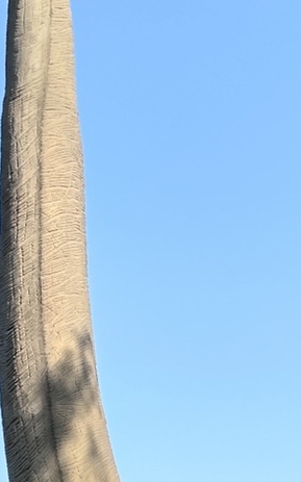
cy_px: 388
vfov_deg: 18.8
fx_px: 1445
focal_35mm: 110
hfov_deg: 11.9
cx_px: 201
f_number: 1.78
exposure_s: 1/2732
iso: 80
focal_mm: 6.86
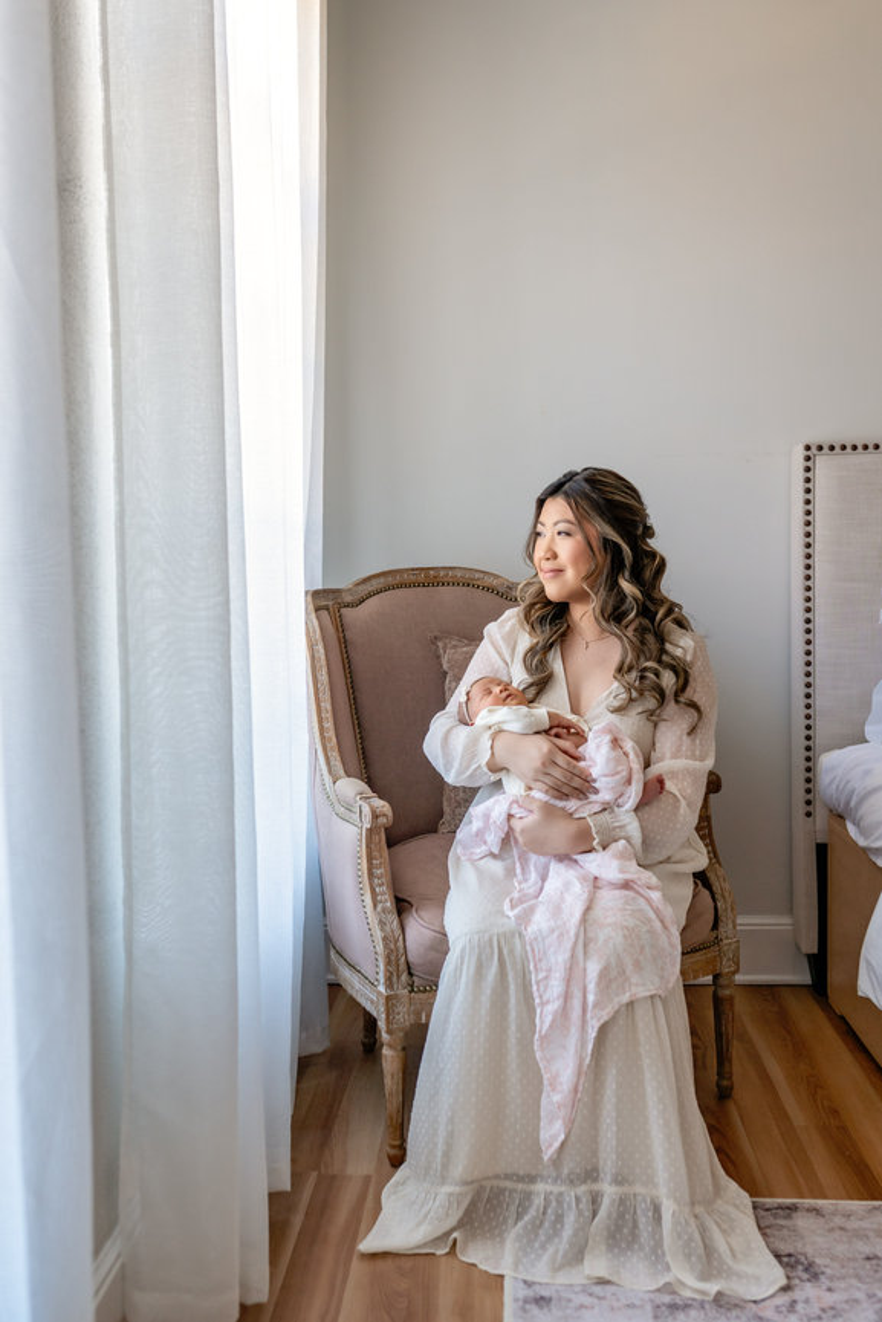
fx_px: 1286
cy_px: 661
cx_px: 441
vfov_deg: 54.4
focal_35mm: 35
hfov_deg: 37.9
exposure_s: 1/250
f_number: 3.2
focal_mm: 35
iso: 320
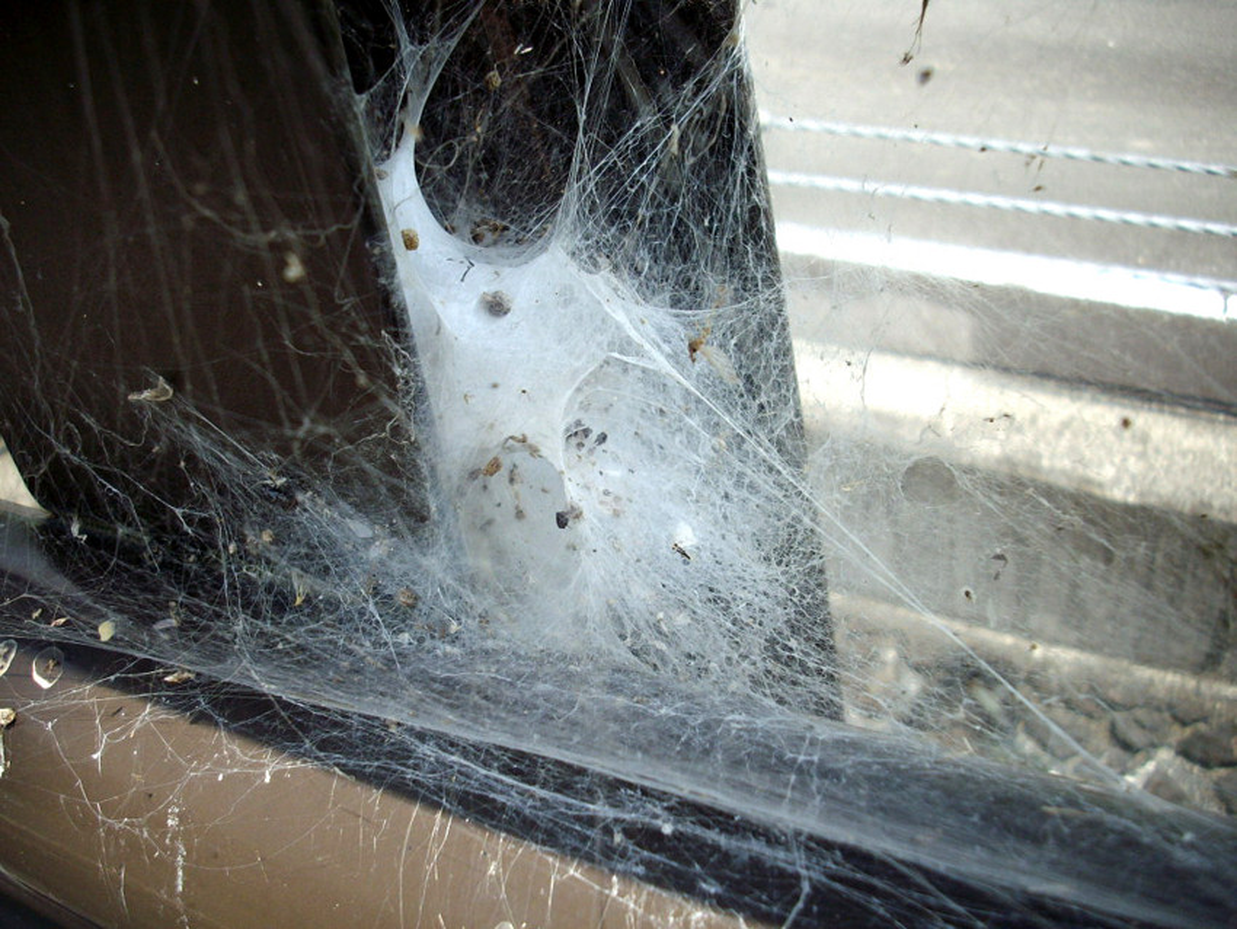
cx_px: 618
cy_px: 464
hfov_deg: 50.1
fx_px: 1323
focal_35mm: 37
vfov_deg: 38.7
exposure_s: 1/500
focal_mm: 6.2
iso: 80
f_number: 2.8
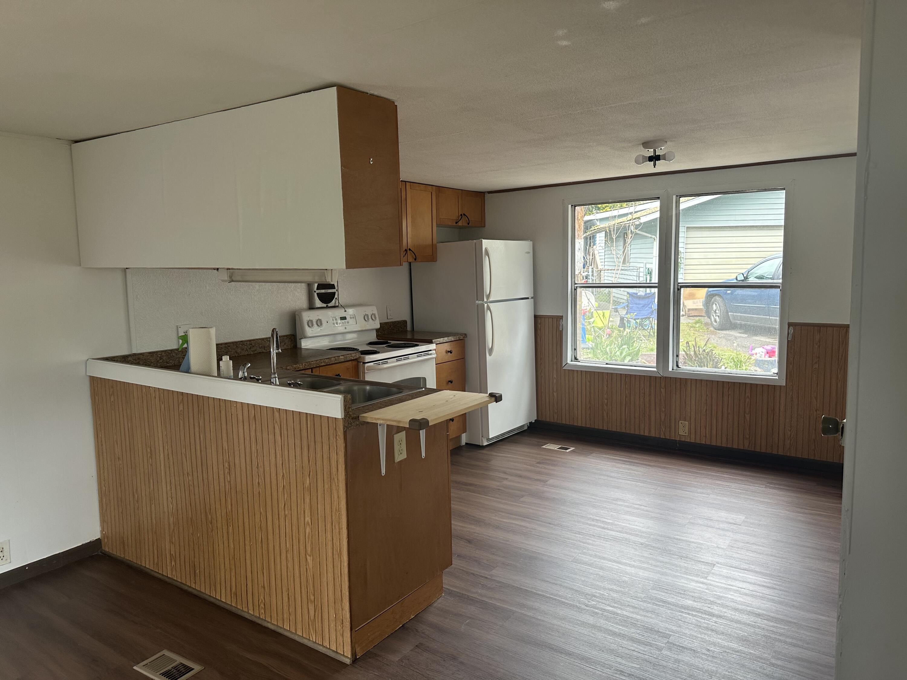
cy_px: 340
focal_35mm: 24
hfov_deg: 71.6
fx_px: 629
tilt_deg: -8.1
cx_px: 454
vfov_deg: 56.8
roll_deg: +0.5
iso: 100
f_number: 1.78
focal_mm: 6.86
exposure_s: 1/127
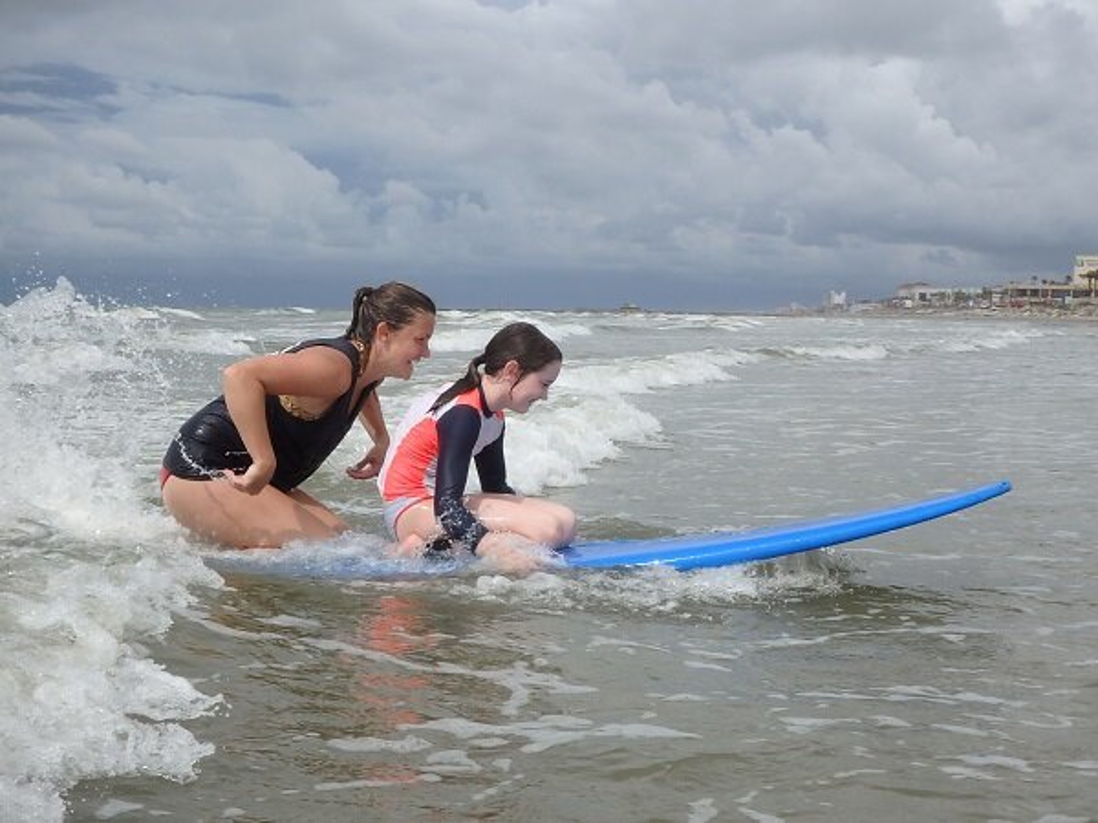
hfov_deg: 36.2
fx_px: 1681
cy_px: 412
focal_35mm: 53
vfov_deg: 27.5
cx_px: 549
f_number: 5.2
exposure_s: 1/1000
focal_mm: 9.4
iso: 125
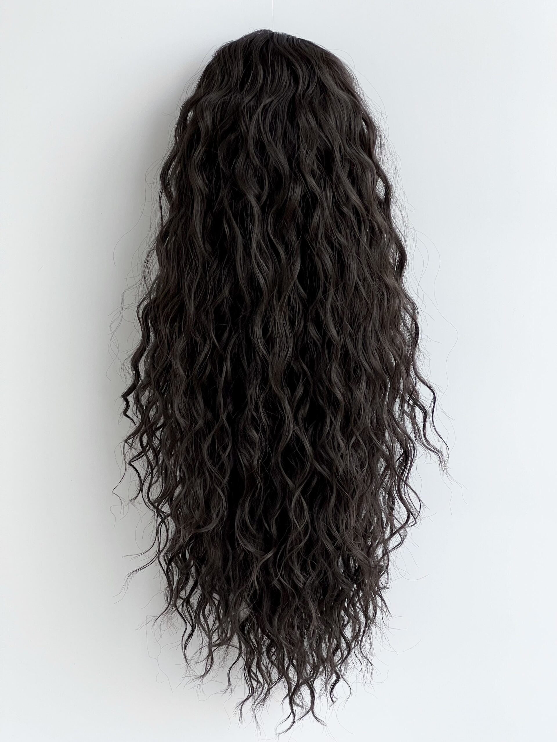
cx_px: 278
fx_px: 1652
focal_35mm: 77
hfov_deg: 19.1
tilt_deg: -10.1
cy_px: 371
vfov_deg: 25.3
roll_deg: +1.2
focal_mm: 9
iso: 100
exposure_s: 1/99
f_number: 2.8
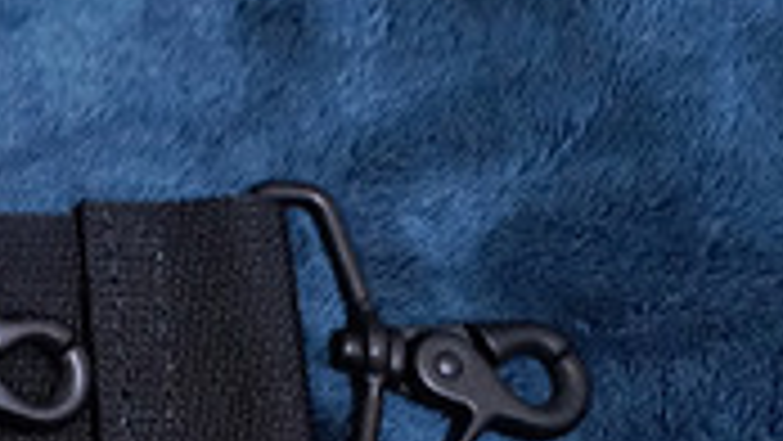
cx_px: -603
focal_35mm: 152
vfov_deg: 7.7
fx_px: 3157
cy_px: -396
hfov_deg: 12.9
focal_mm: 35
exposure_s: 1/80
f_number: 3.5
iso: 6400
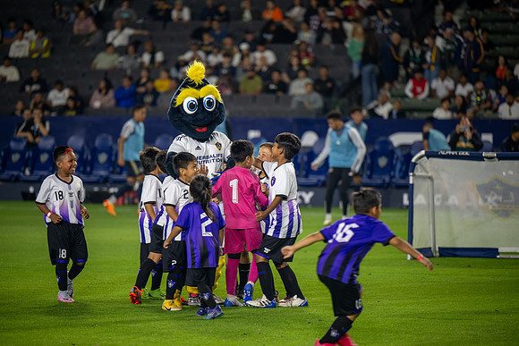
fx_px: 2884
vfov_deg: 6.9
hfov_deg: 10.3
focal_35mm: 200
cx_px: 260
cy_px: 173
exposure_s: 1/200
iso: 360
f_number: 2.8
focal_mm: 200
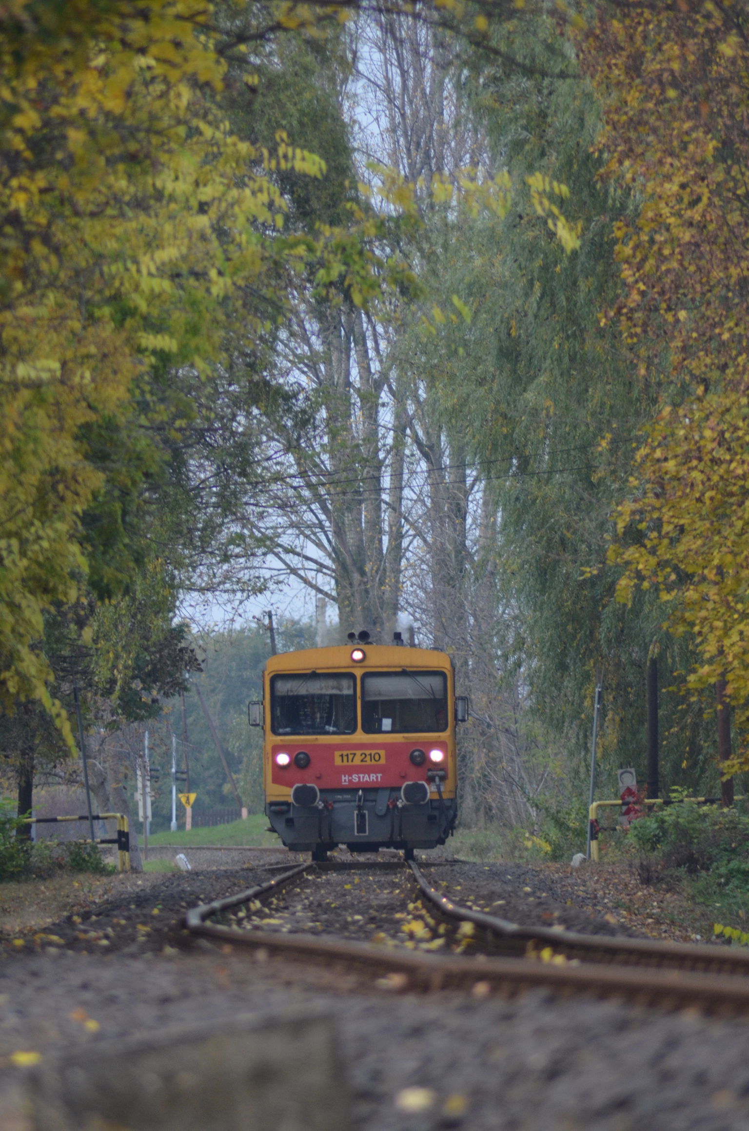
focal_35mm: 450
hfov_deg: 3.0
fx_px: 14106
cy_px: 566
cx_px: 374
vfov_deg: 4.6
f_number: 5.6
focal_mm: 300
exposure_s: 1/500
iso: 900
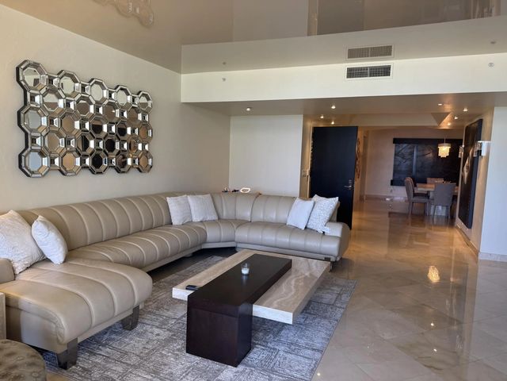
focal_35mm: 24
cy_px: 190
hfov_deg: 71.6
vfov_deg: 56.8
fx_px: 352
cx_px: 254
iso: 125
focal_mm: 6.76
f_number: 1.78
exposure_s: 1/60
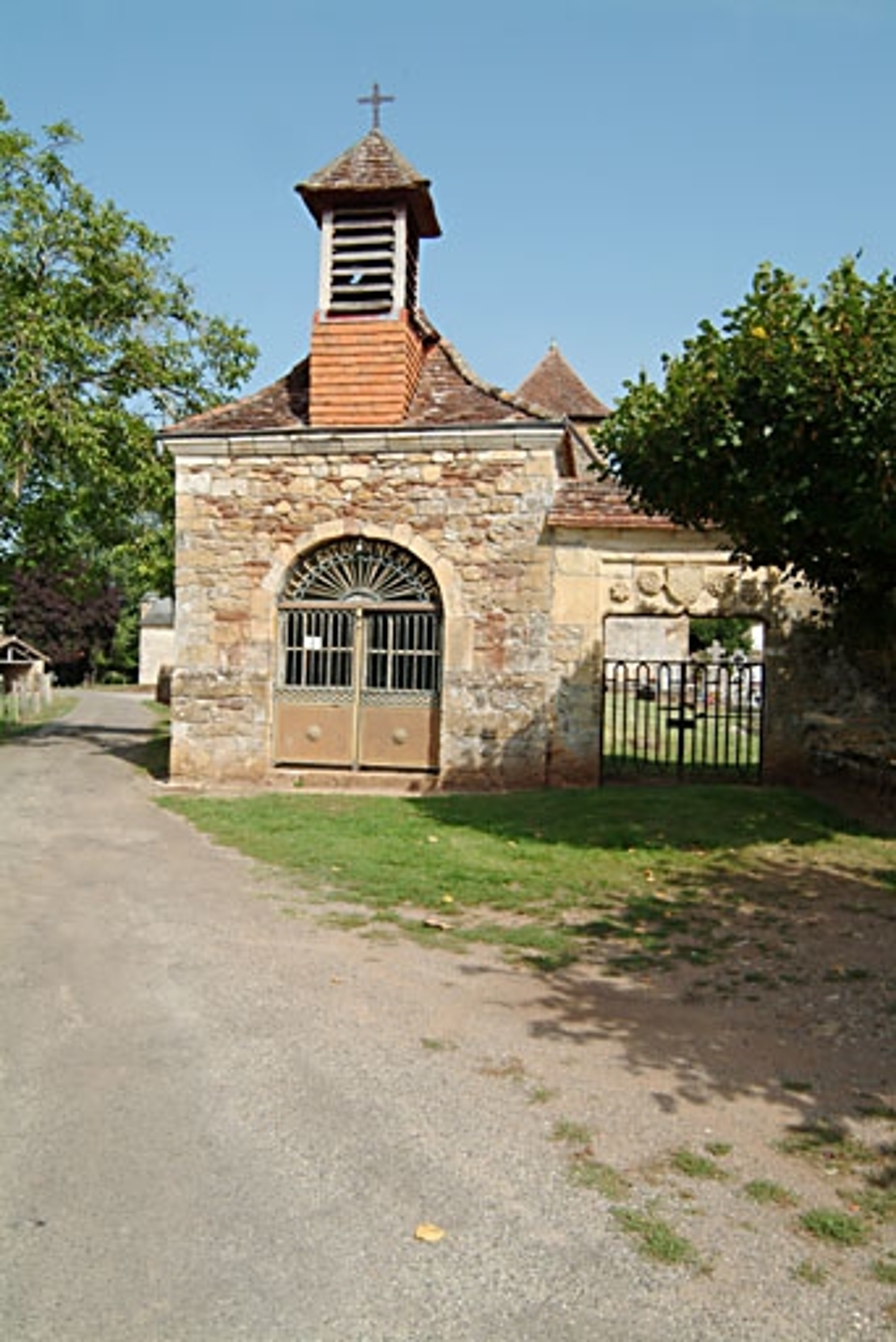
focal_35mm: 27
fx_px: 1007
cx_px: 448
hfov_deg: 48.0
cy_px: 671
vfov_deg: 67.4
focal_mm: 18
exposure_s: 1/60
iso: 100
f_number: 16
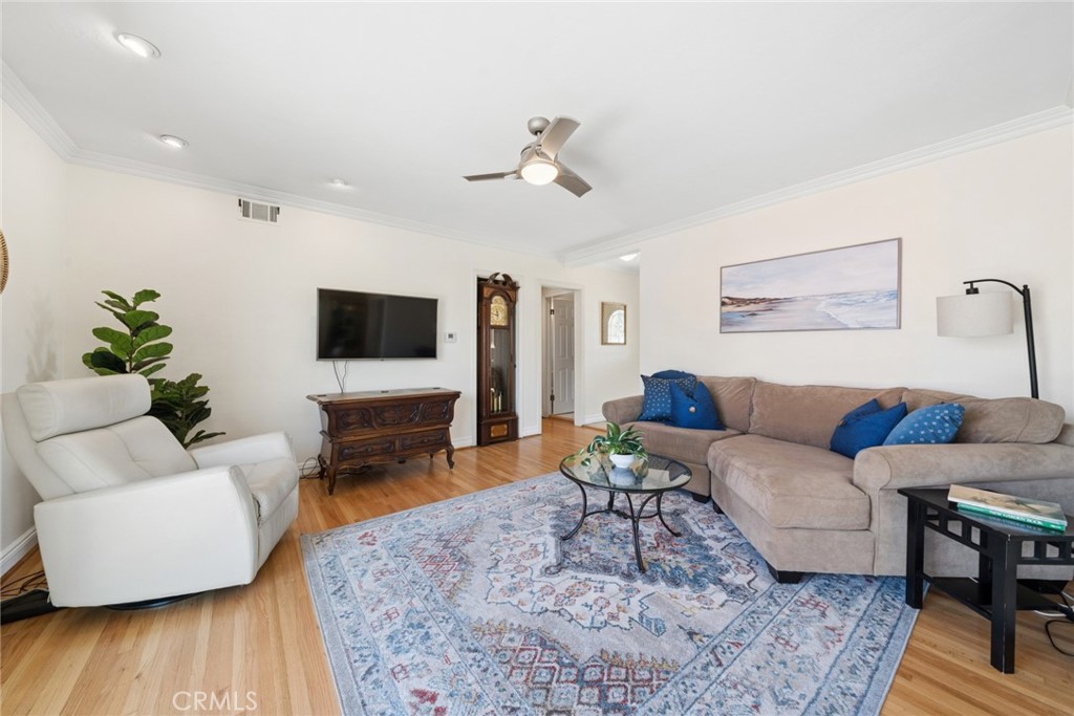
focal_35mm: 12
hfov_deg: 112.6
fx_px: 358
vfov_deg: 90.0
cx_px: 537
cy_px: 358
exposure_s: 1/40
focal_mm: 12
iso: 640
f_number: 8
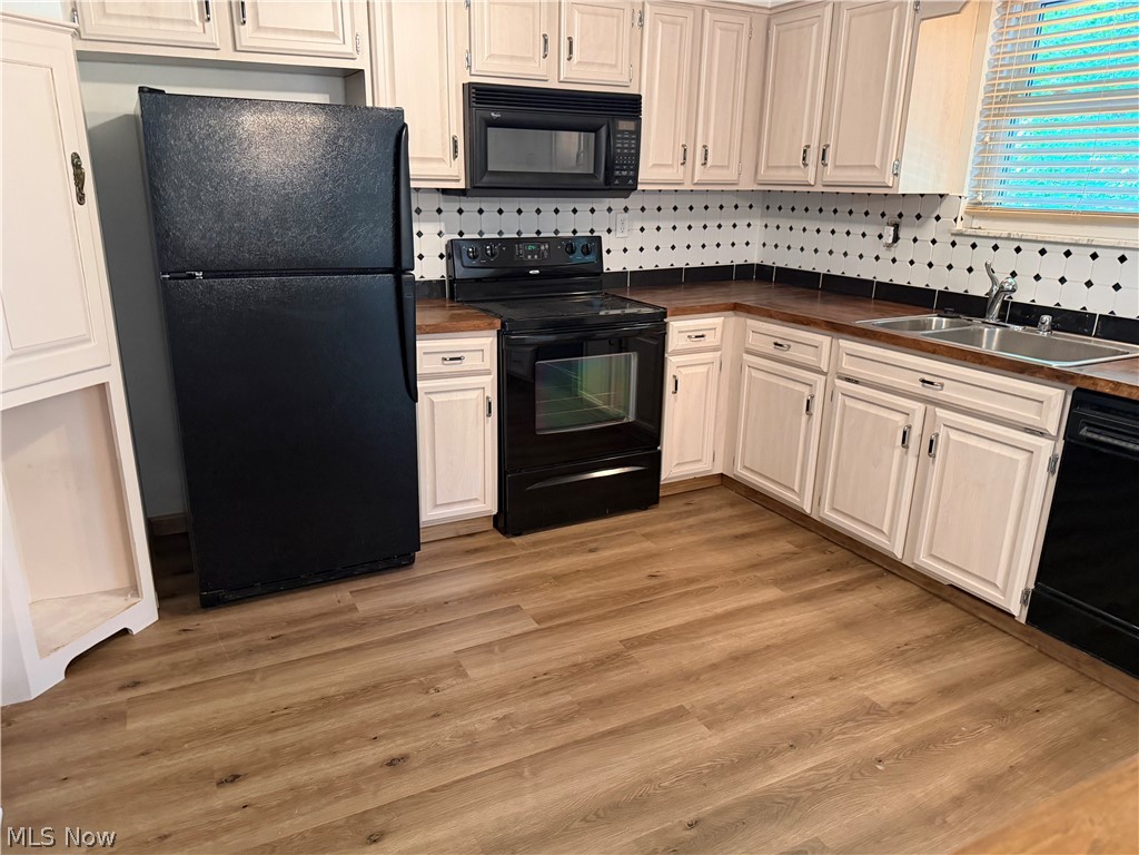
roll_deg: -0.5
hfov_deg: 71.6
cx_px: 570
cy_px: 428
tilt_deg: -17.6
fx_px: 790
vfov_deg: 56.8
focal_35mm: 24
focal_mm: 6.76
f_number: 1.78
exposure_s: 1/60
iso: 800
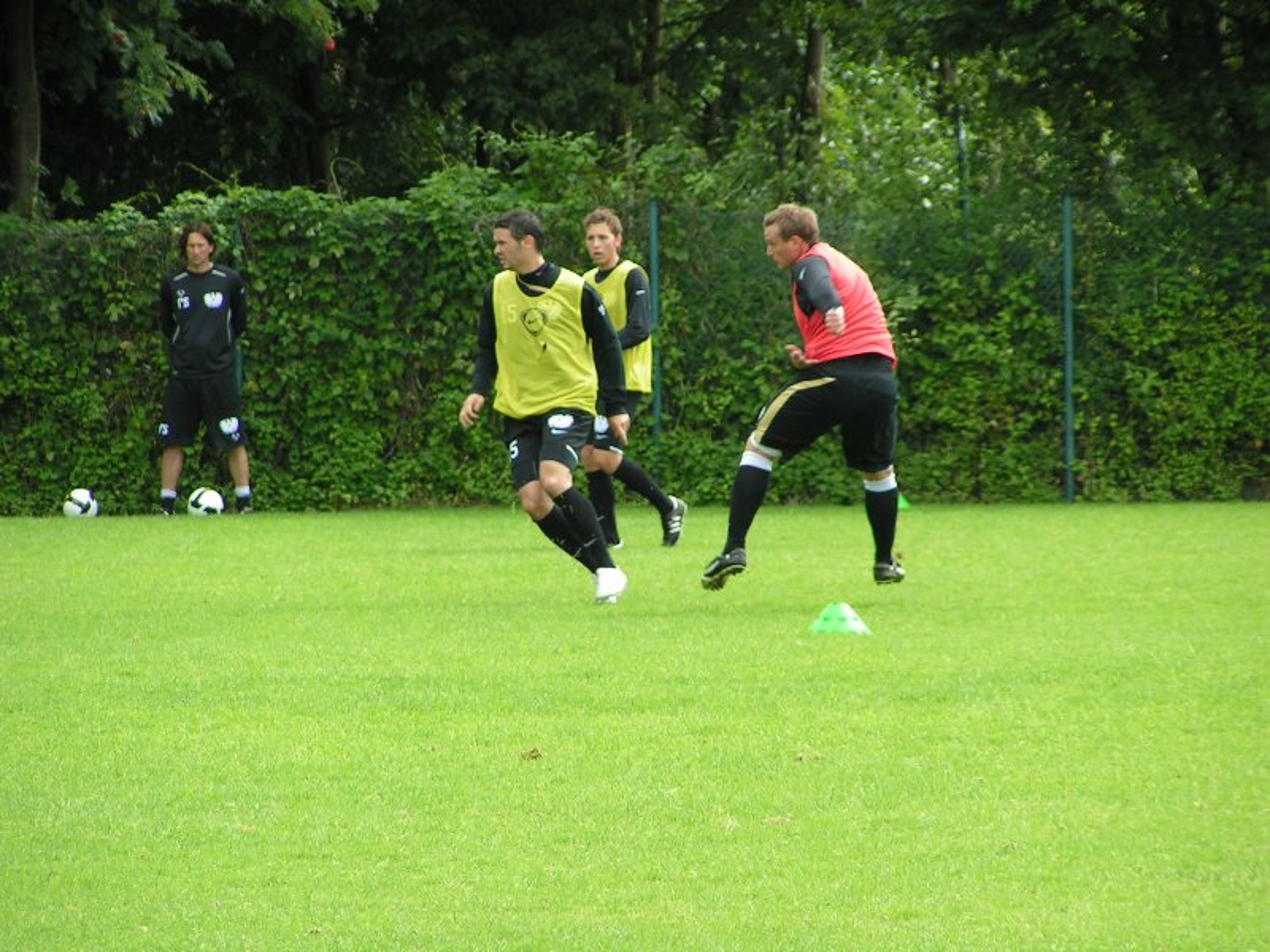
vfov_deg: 4.8
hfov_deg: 6.4
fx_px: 11410
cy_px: 476
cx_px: 635
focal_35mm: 311
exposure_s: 1/320
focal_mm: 47.6
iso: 50
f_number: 3.5
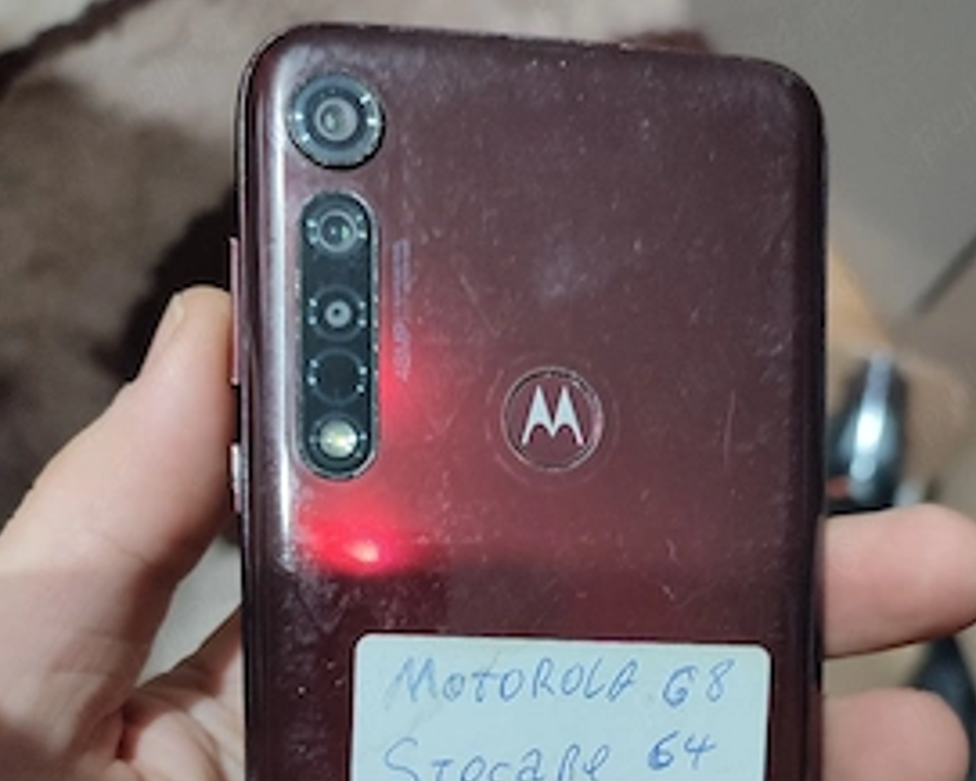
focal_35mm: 36
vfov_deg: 38.8
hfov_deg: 50.2
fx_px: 1040
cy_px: 673
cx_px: 537
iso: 440
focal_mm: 6.04
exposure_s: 1/20
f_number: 1.9
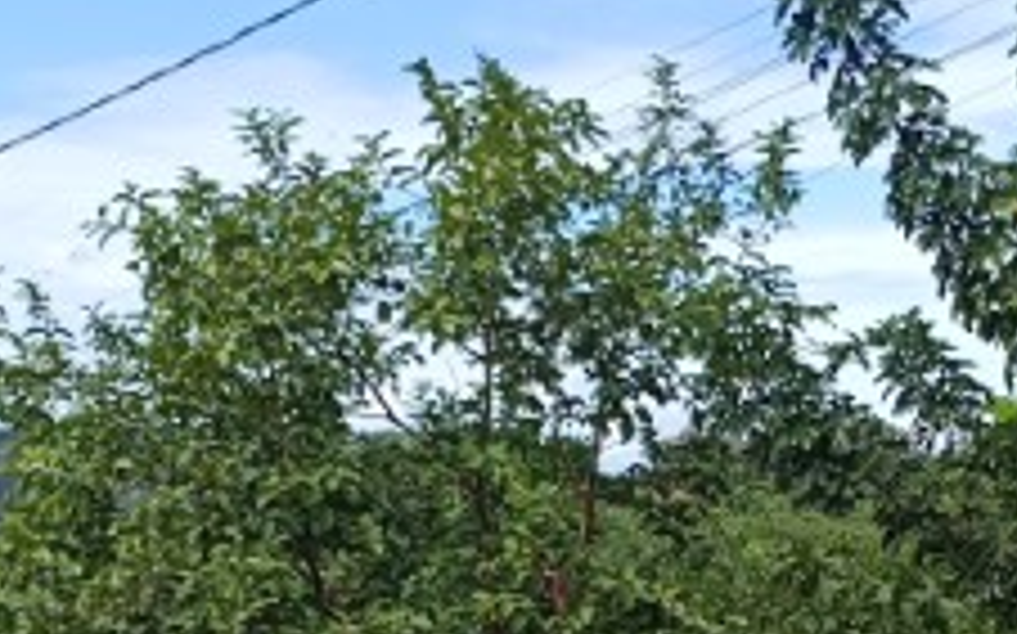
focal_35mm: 104
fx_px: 2881
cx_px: 758
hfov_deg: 19.9
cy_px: 872
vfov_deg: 12.1
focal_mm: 4.94
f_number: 1.5
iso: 62
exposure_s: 1/1145
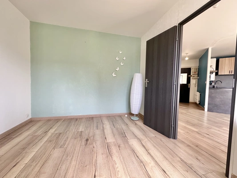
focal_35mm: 14
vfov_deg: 85.7
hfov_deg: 102.1
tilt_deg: -2.4
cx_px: 118
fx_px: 96
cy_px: 89
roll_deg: -1.9
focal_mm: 2.22
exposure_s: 1/99
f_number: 2.2
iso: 100
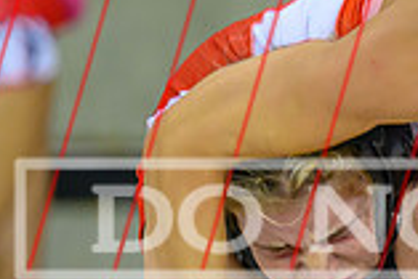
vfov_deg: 2.0
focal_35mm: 680
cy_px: 128
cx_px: 679
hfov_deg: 3.0
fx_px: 7903
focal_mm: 145
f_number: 2.8
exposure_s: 1/800
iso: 1800
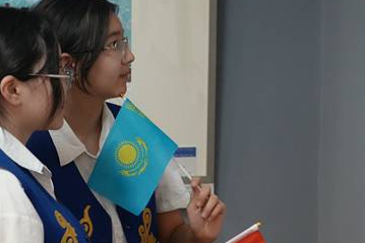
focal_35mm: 123
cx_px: 147
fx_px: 1246
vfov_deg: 11.1
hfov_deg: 16.6
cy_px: 163
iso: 5000
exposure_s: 1/160
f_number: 4
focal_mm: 49
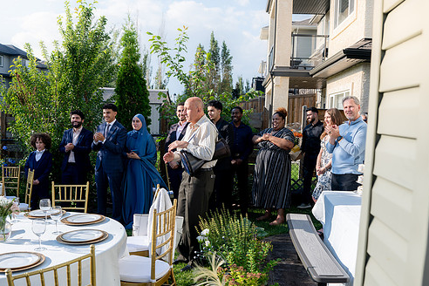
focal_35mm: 33
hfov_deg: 57.2
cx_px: 205
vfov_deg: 39.9
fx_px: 393
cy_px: 155
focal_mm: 28
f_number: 4.5
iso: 100
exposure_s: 1/500
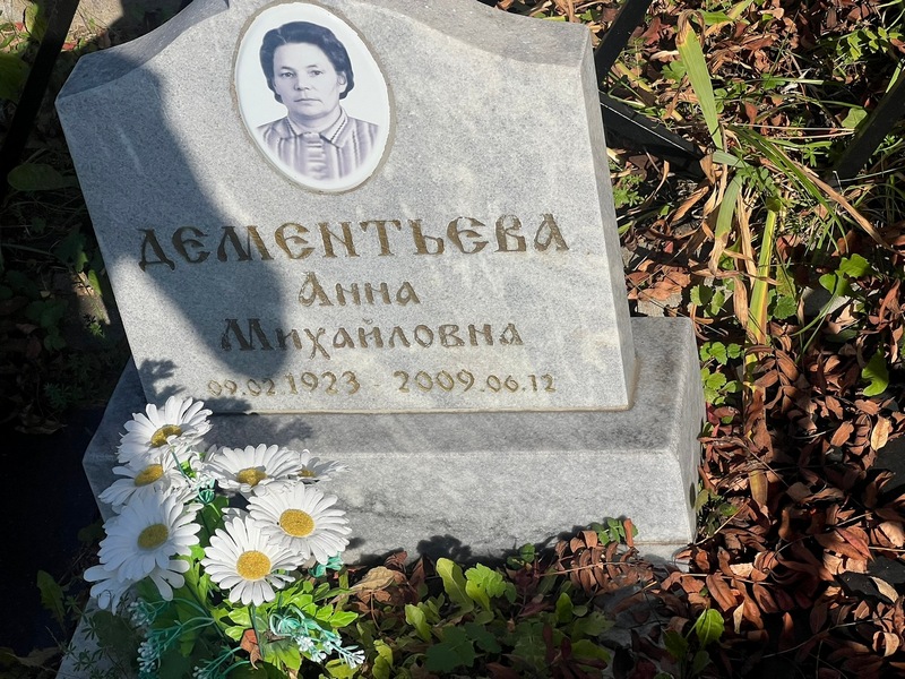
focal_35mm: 77
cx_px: 452
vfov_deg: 19.1
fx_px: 2013
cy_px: 340
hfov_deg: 25.3
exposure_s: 1/1783
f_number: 2.8
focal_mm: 9
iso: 32
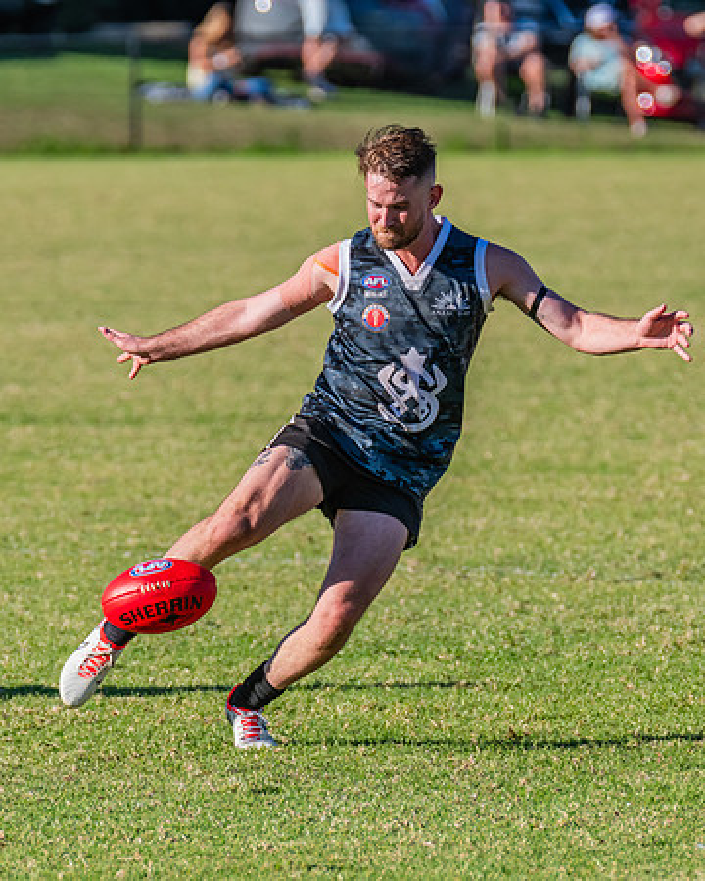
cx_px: 414
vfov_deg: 2.9
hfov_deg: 2.3
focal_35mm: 678
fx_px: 17673
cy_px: 426
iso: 800
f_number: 9
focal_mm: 440
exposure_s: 1/1600
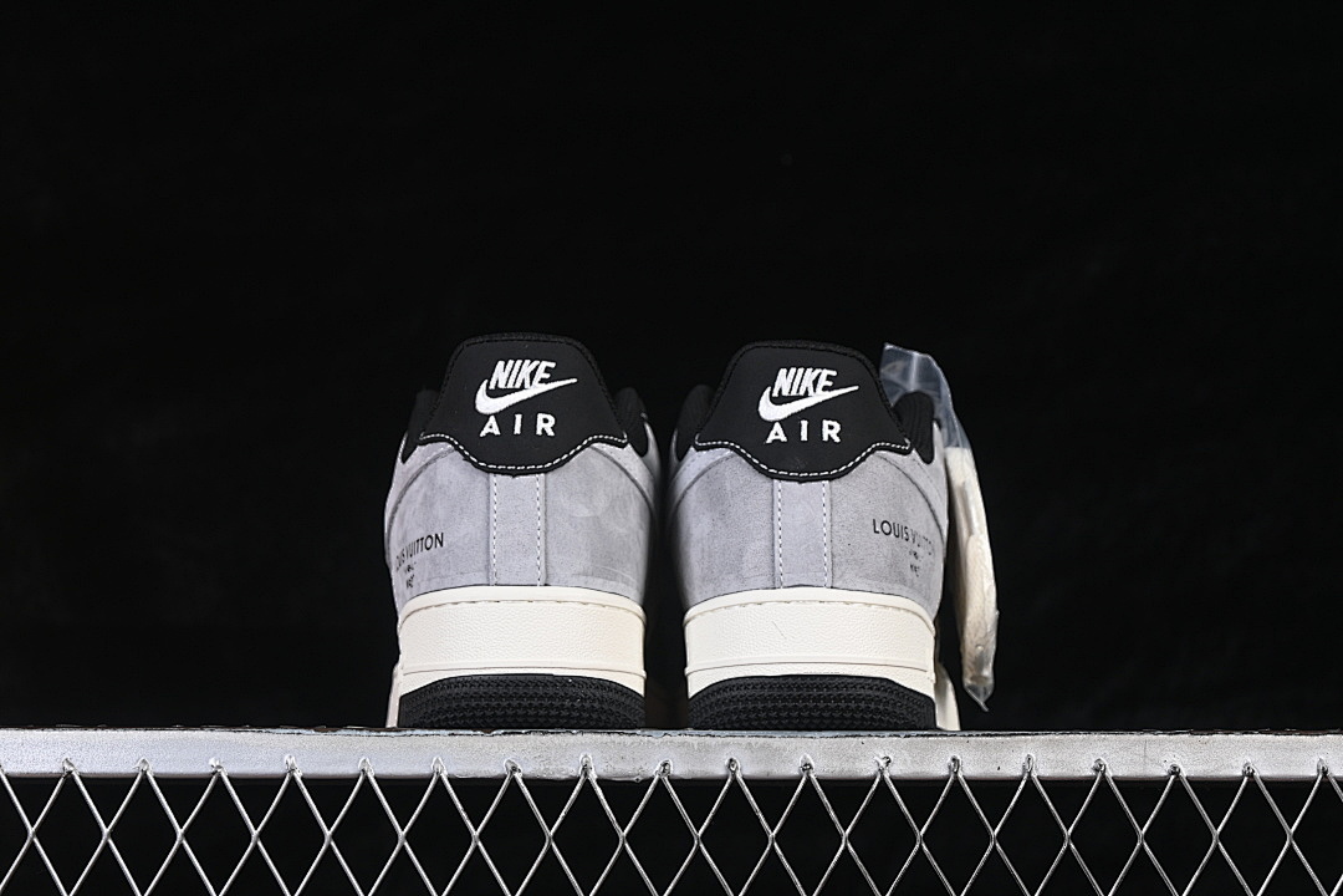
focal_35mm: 75
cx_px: 672
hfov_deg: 27.0
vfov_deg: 18.2
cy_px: 448
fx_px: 2798
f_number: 7.1
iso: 160
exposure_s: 1/60
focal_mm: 50
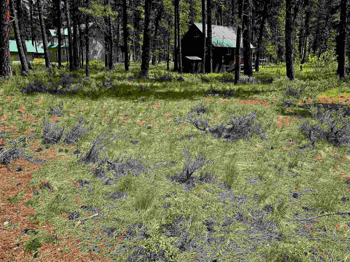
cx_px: 184
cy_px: 126
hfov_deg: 59.9
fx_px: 303
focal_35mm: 30
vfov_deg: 46.8
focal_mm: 6.3
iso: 12
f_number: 1.7
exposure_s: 1/370
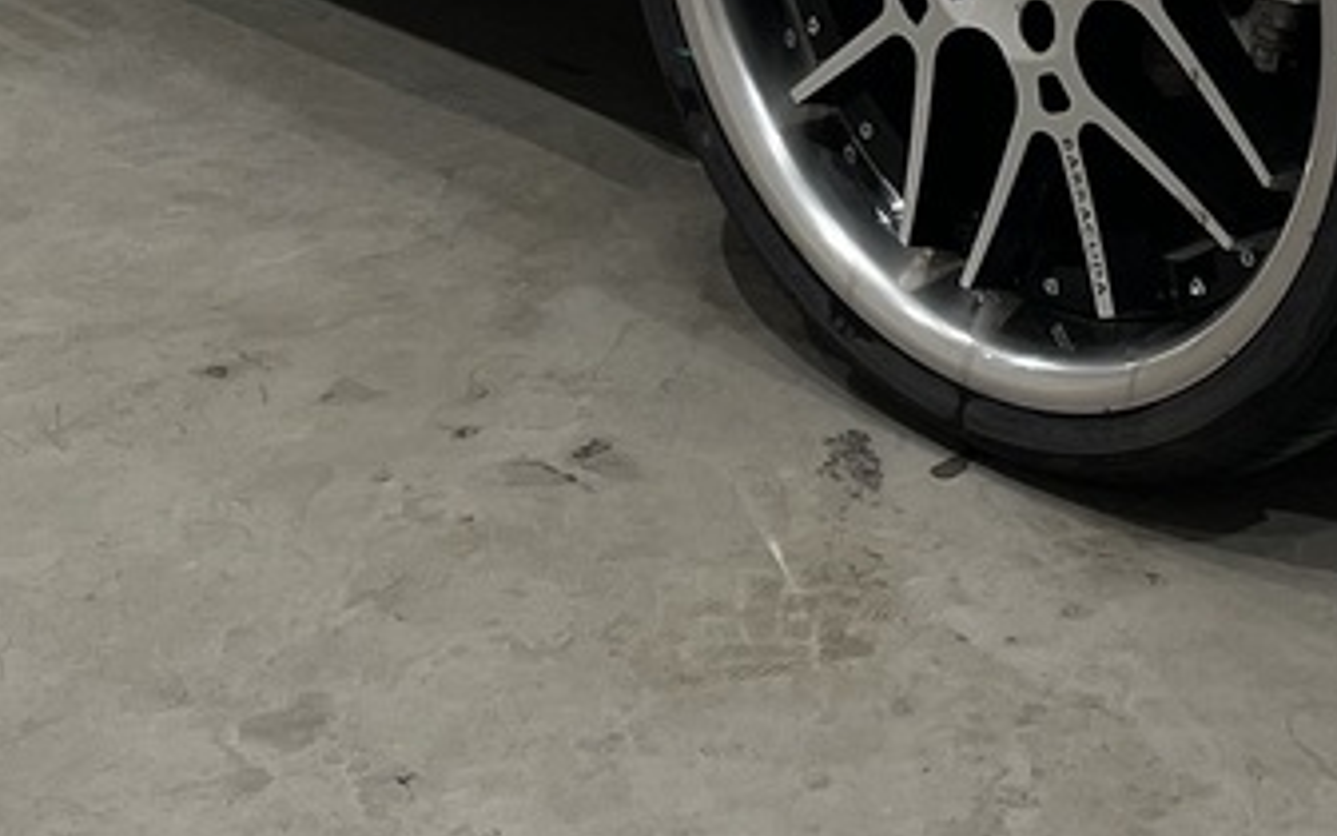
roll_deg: -0.5
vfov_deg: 10.1
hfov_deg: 17.5
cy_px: -924
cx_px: 1110
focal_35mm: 118
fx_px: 4300
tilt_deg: -12.0
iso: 32
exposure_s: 1/143
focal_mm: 4.2
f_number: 1.6
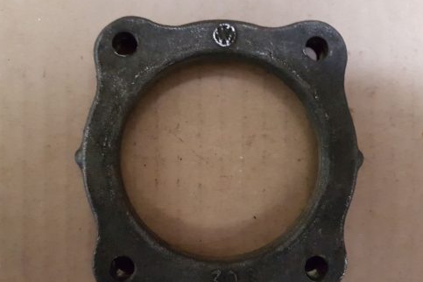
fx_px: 329
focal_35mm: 28
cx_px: 212
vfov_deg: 46.3
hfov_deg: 65.5
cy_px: 159
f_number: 1.7
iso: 640
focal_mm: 4.2
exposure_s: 1/10
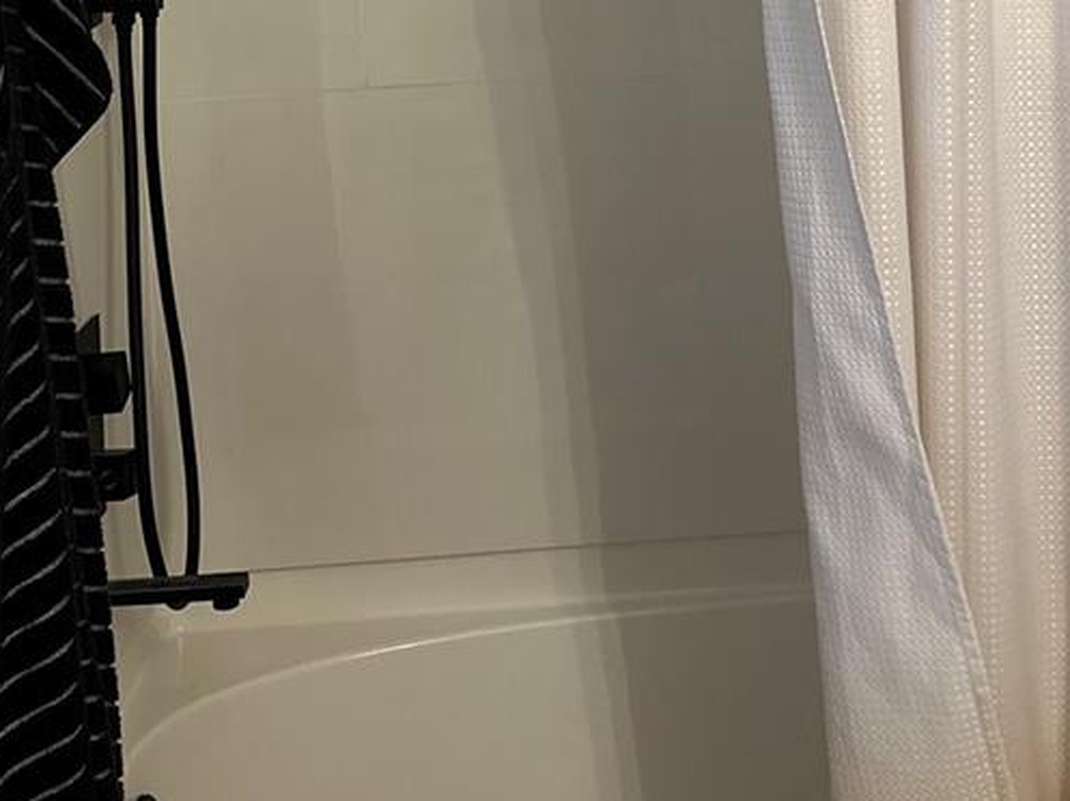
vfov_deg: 23.7
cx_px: 629
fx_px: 1792
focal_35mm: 58
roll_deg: +1.6
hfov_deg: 33.2
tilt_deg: -2.7
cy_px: -69
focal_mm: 6.86
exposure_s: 1/60
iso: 640
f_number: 1.78
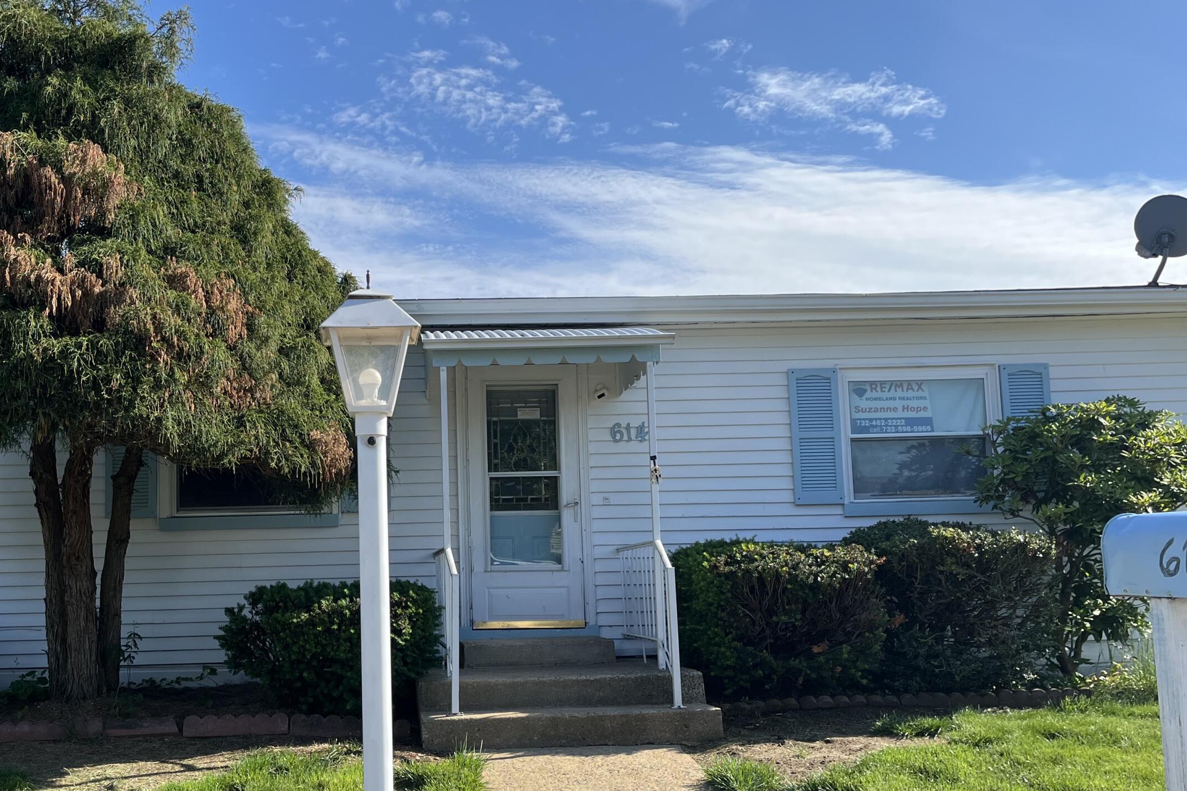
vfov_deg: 34.9
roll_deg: +1.4
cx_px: 428
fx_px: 1253
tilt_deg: +4.8
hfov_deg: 50.1
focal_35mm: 38
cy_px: 470
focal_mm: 5.1
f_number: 1.6
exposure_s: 1/2688
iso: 50
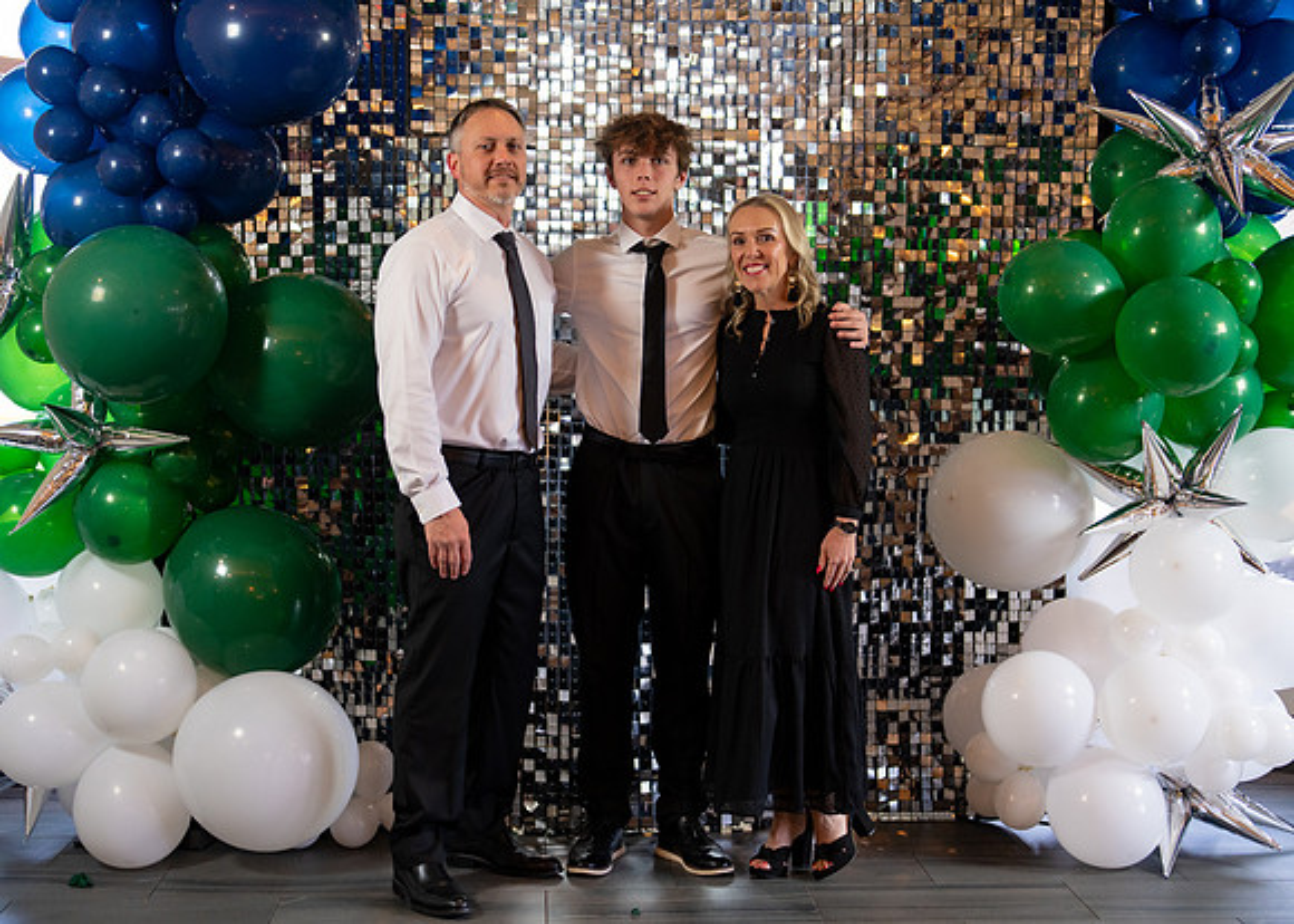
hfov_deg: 36.6
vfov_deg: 26.6
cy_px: 462
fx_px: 1955
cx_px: 658
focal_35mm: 53
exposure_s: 1/320
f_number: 1.2
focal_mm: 50
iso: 800
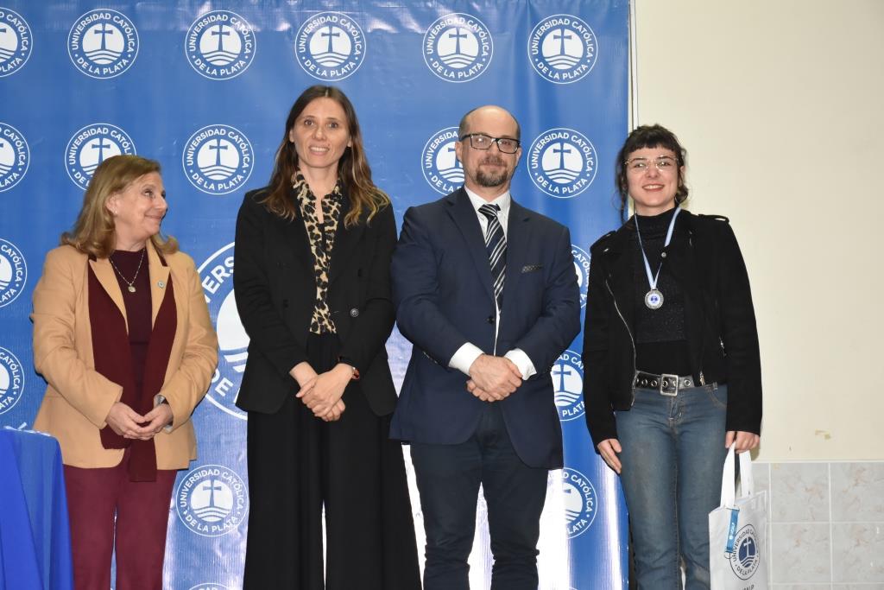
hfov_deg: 21.9
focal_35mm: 93
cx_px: 442
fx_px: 2284
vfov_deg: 14.7
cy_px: 295
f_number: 8
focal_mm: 62
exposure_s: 1/60
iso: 1600
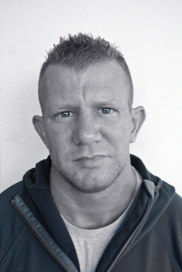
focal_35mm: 44
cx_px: 91
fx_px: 333
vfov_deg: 44.5
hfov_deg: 30.6
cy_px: 136
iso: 400
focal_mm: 16.3
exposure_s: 1/40
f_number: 4.2
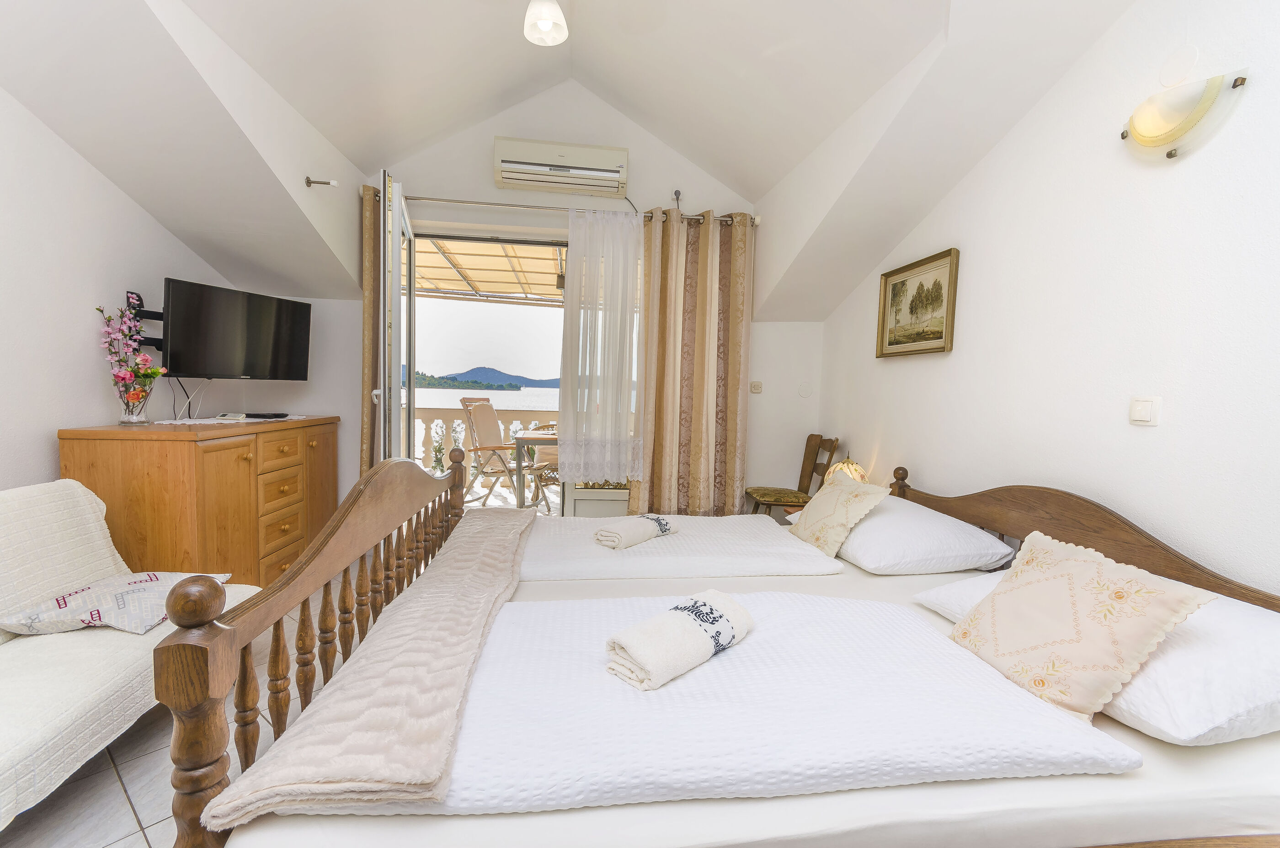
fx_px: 532
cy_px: 424
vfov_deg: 77.1
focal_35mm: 15
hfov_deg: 100.5
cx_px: 640
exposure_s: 1/80
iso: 100
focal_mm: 10
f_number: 8
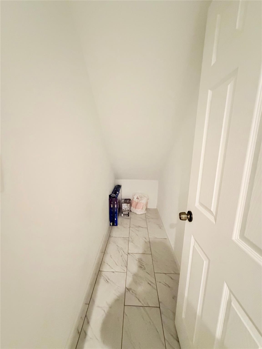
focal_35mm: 14
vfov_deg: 102.1
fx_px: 141
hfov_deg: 85.7
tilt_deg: -10.9
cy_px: 174
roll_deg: -1.3
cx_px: 131
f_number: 2.2
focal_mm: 2.22
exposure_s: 1/60
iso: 1250
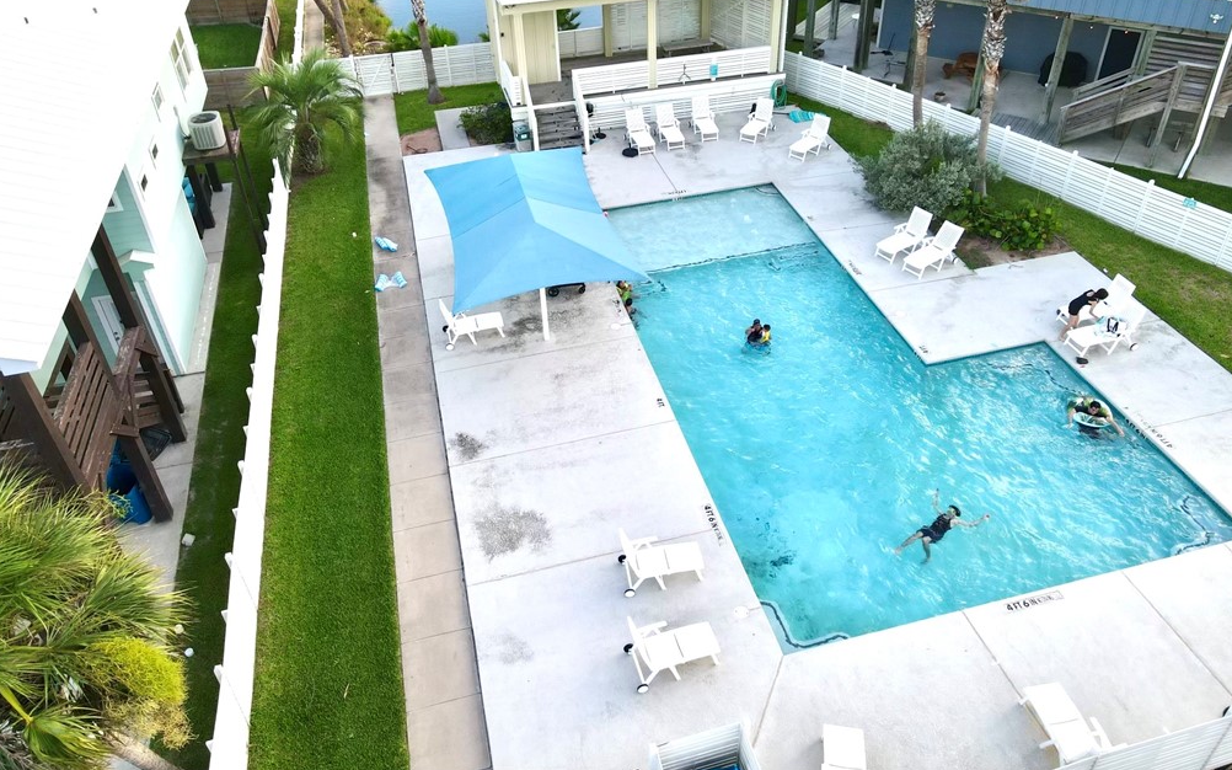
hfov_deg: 70.4
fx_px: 873
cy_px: 301
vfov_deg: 47.3
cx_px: 612
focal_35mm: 26
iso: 100
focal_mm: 4.5
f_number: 2.8
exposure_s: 1/100
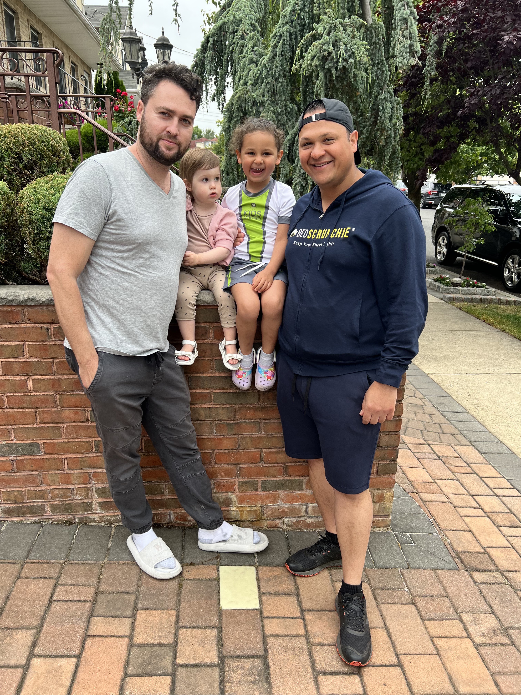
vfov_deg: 67.3
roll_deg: -0.2
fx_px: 522
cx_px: 260
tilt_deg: -15.6
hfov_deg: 53.1
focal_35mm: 26
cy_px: 348
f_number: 1.5
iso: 40
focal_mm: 5.7
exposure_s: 1/206
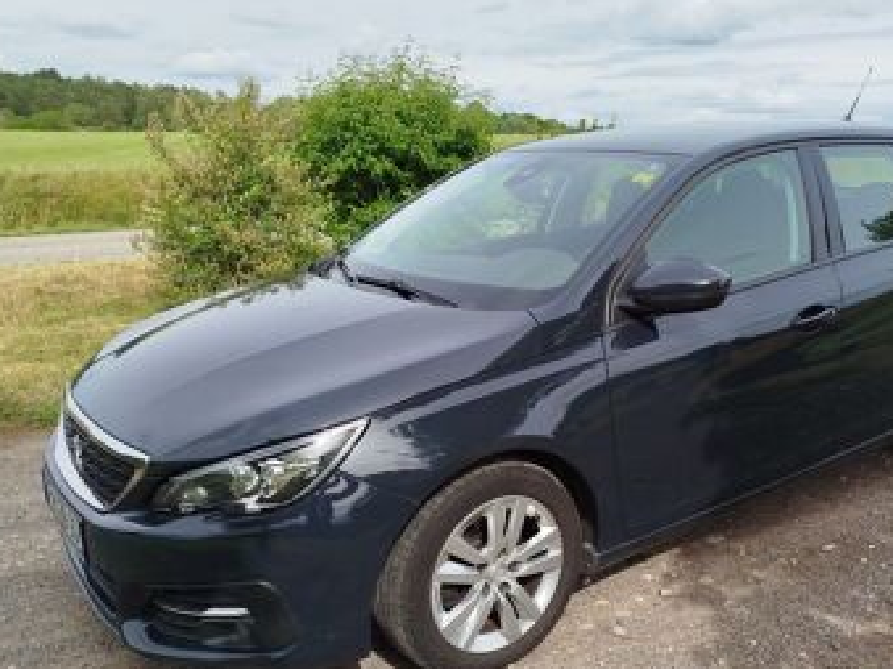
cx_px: 524
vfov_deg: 41.6
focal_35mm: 34
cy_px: 403
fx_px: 877
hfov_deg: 53.7
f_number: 1.7
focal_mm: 5.31
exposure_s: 1/988
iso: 50
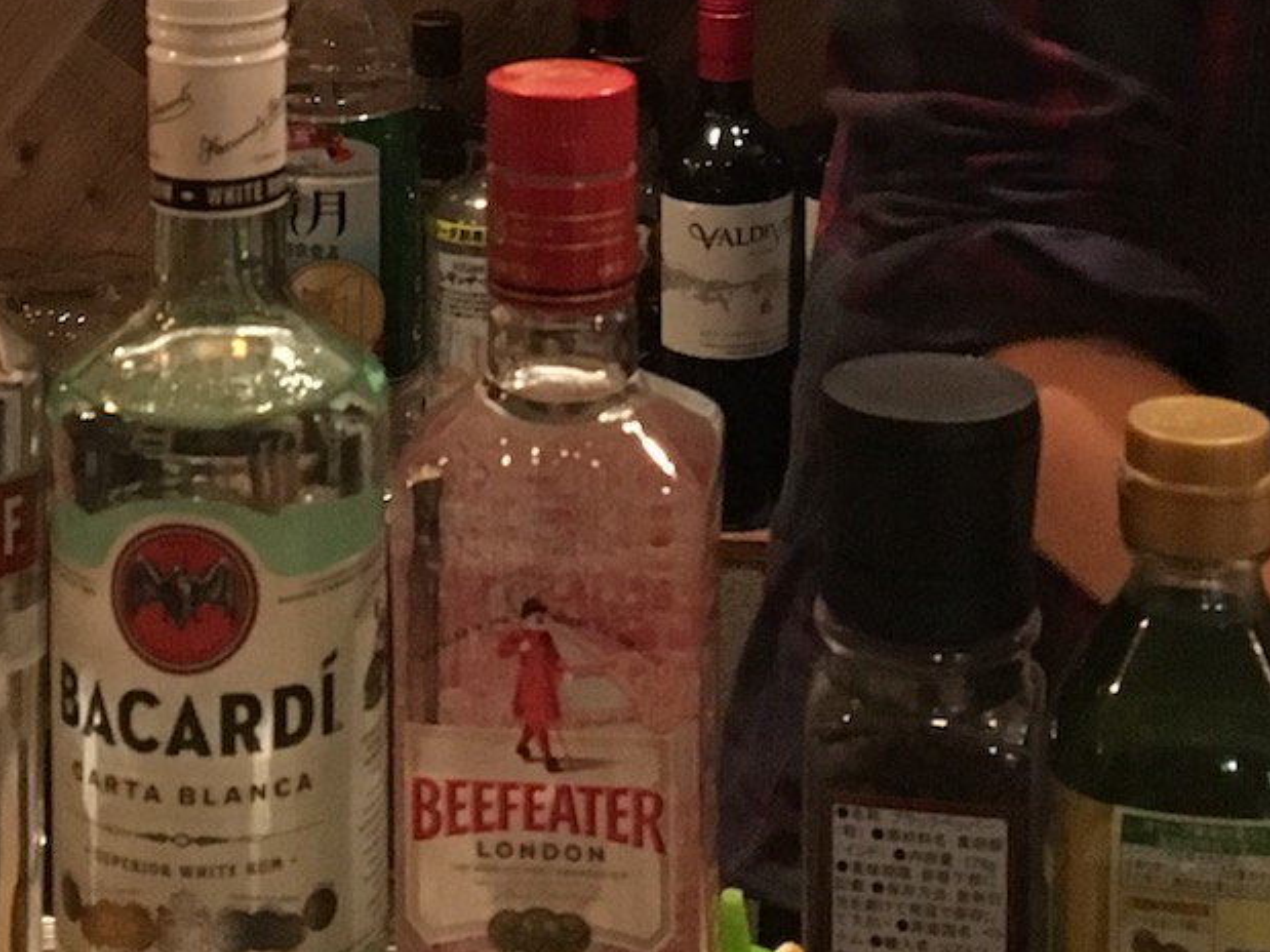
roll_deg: -0.5
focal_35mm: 90
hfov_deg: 21.8
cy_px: -357
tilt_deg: -7.1
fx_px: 3301
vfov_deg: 15.5
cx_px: 583
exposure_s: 1/15
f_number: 2.2
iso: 250
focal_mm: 4.15
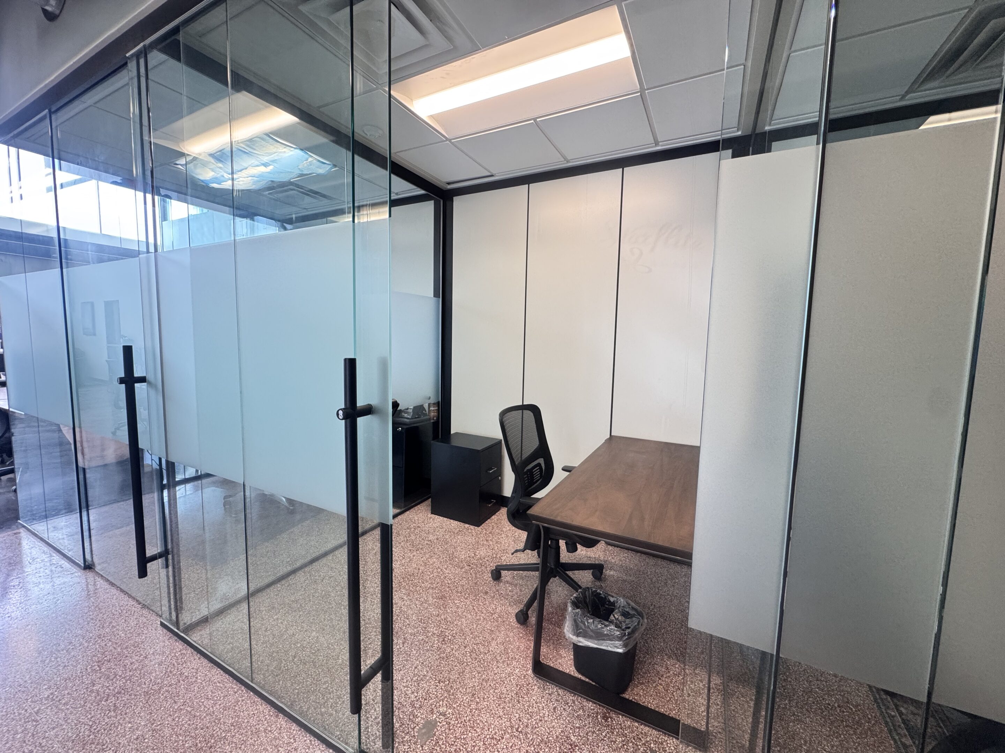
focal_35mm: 14
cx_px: 502
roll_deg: -0.9
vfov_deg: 85.7
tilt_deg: -5.8
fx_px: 406
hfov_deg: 102.1
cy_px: 376
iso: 200
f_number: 2.2
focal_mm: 2.22
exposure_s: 1/120
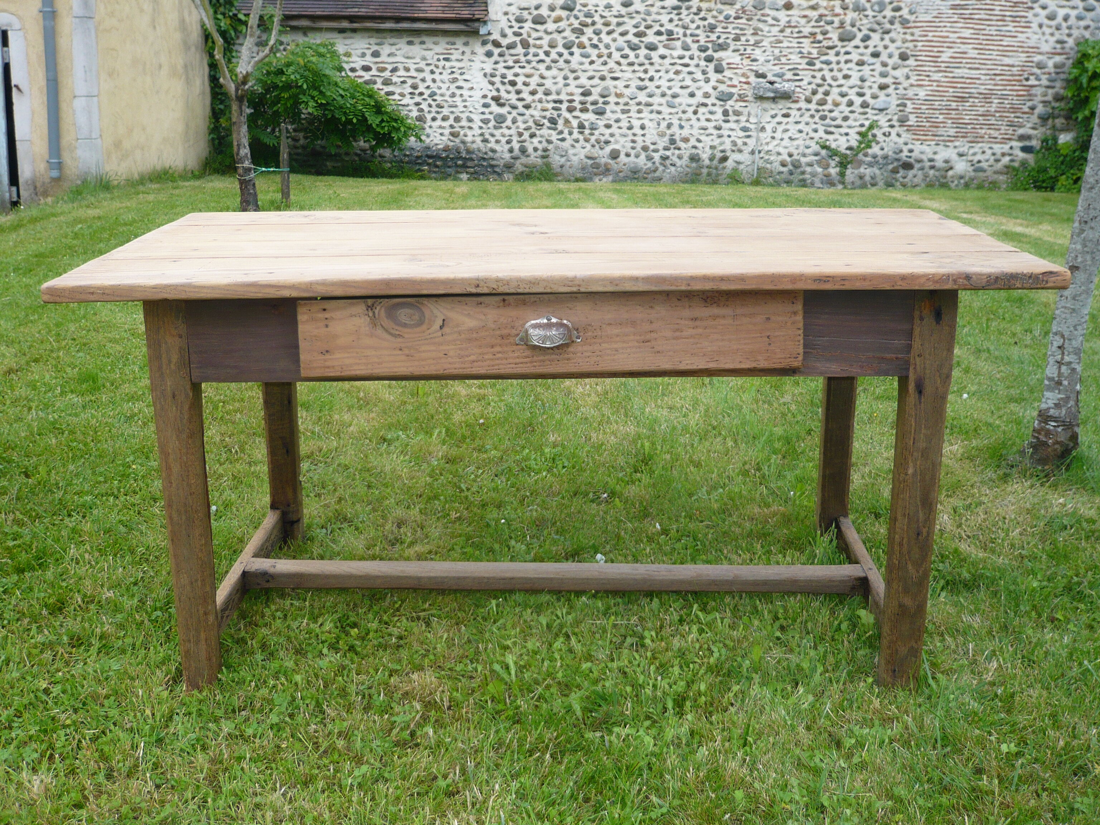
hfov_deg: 49.0
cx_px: 550
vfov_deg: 37.7
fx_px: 1208
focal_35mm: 38
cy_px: 412
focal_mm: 6.2
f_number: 3.2
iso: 100
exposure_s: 1/160
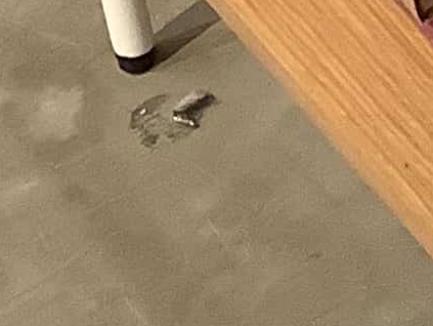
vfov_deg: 6.1
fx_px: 2992
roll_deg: +1.3
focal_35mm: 239
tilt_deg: -43.3
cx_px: 1184
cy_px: -200
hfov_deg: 7.5
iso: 160
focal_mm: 3.3
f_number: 2.4
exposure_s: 1/60
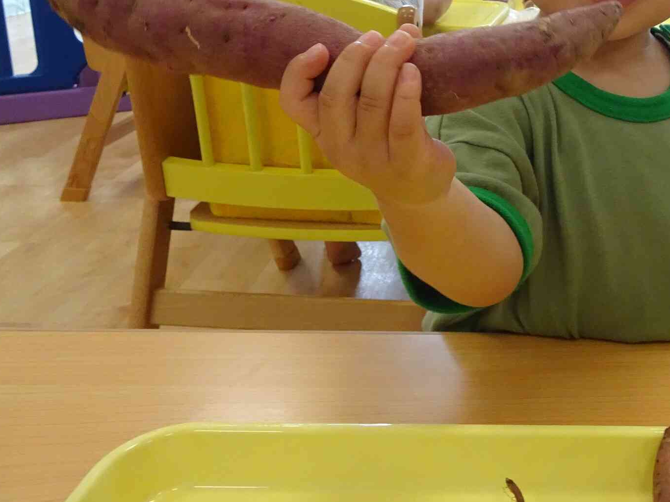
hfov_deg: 40.7
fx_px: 832
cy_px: 89
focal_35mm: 43
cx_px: 594
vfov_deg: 32.5
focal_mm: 4.1
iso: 400
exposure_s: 1/200
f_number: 3.5
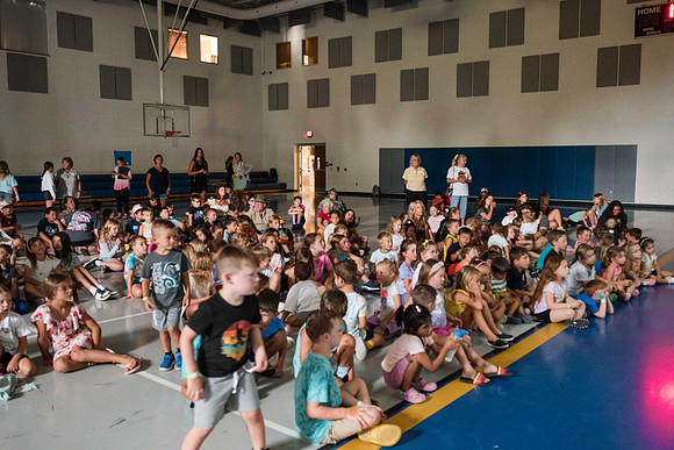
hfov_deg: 60.3
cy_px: 219
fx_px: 580
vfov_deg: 42.4
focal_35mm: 31
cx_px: 334
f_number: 4
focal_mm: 30
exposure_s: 1/60
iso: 8000
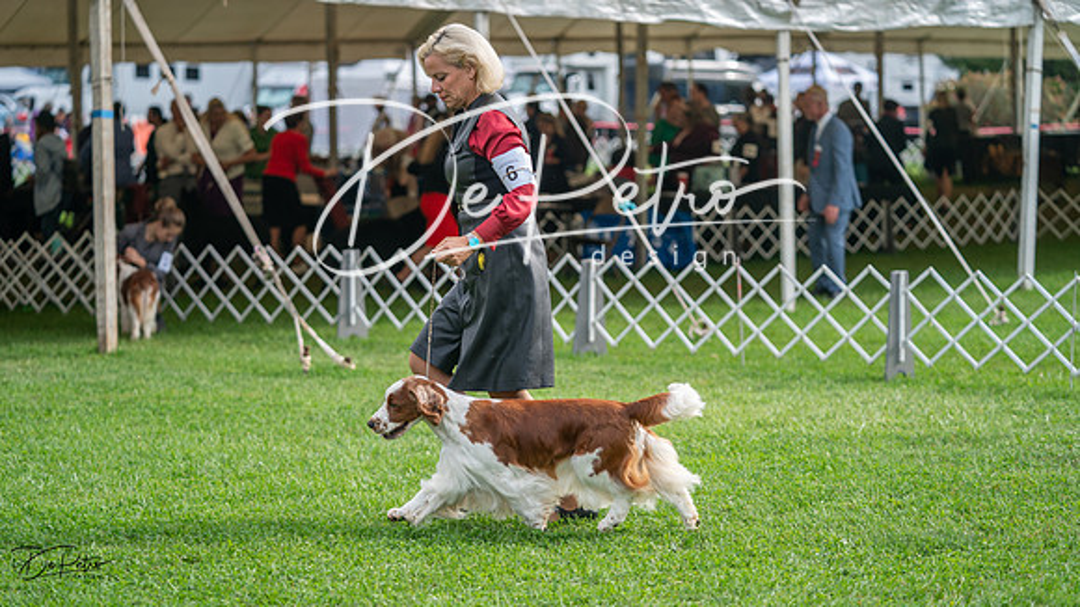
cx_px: 540
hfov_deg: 22.6
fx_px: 2699
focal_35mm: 94
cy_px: 304
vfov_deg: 12.8
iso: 125
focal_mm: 90
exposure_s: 1/1000
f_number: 2.8
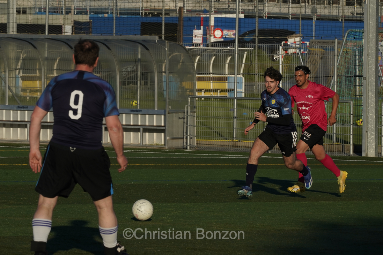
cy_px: 117
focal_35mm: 395
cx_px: 184
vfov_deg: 3.5
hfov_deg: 5.2
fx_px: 4201
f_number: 18
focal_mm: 361
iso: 800
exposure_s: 1/1000
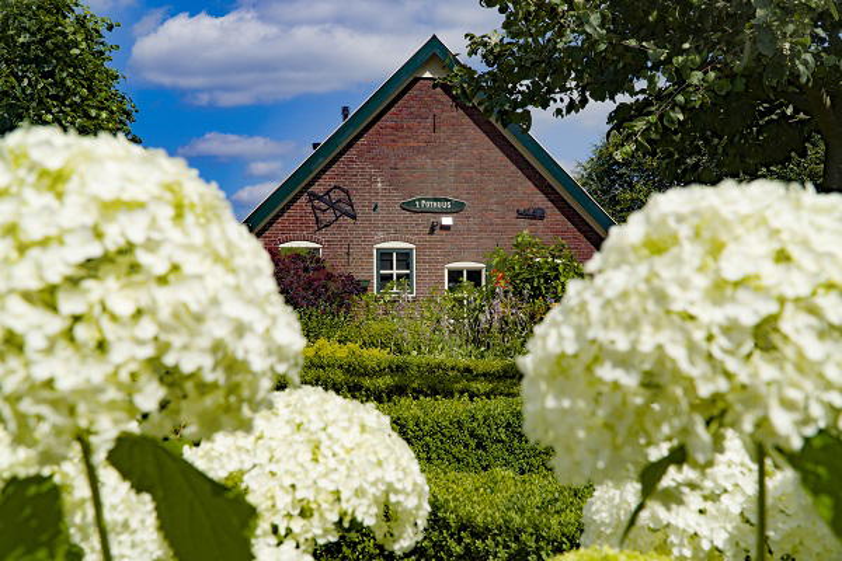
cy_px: 280
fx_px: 1087
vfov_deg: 28.9
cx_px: 421
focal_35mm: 46
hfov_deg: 42.3
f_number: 10
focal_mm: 31
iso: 100
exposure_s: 1/250
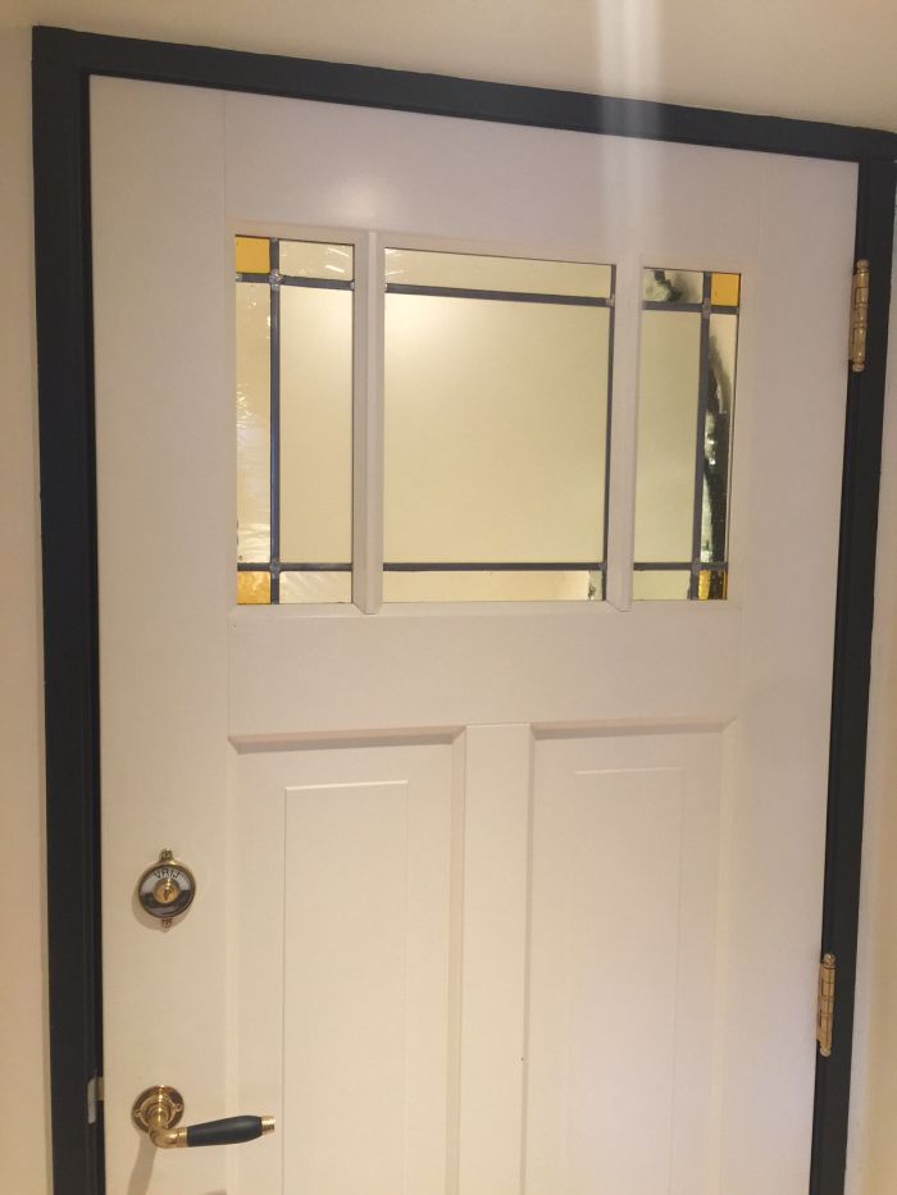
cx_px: 448
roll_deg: -0.2
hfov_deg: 48.2
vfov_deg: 61.7
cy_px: 598
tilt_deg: -3.8
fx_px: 1002
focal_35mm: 29
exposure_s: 1/17
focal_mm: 4.15
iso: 64
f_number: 2.2
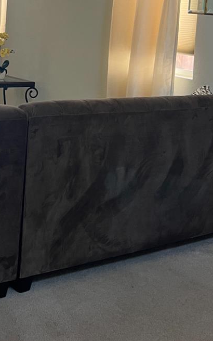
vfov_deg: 31.1
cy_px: 40
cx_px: 19
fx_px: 585
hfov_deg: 20.2
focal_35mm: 63
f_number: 1.6
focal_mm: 5.1
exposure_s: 1/60
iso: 160
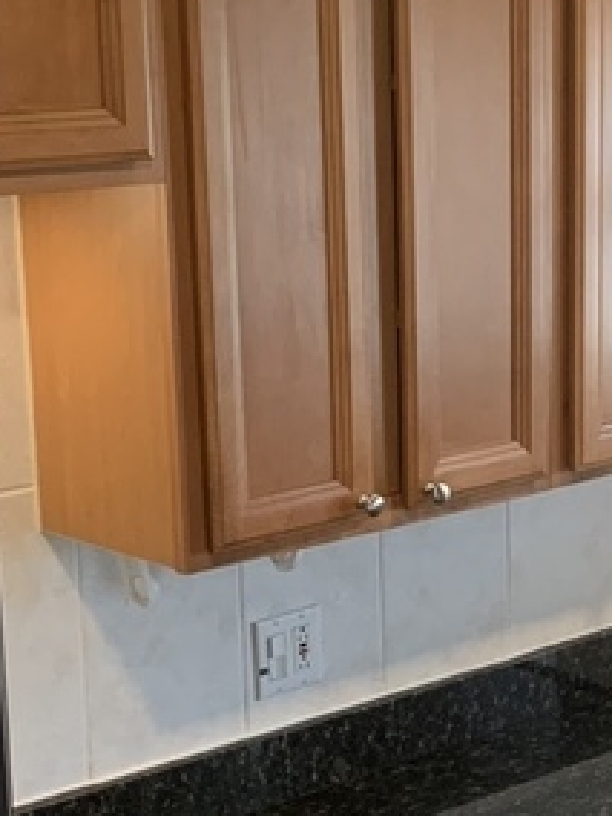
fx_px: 2334
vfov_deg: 19.7
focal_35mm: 99
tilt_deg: -16.5
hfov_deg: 14.8
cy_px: 589
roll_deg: +0.4
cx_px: 572
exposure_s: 1/60
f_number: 1.8
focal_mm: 4.25
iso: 200
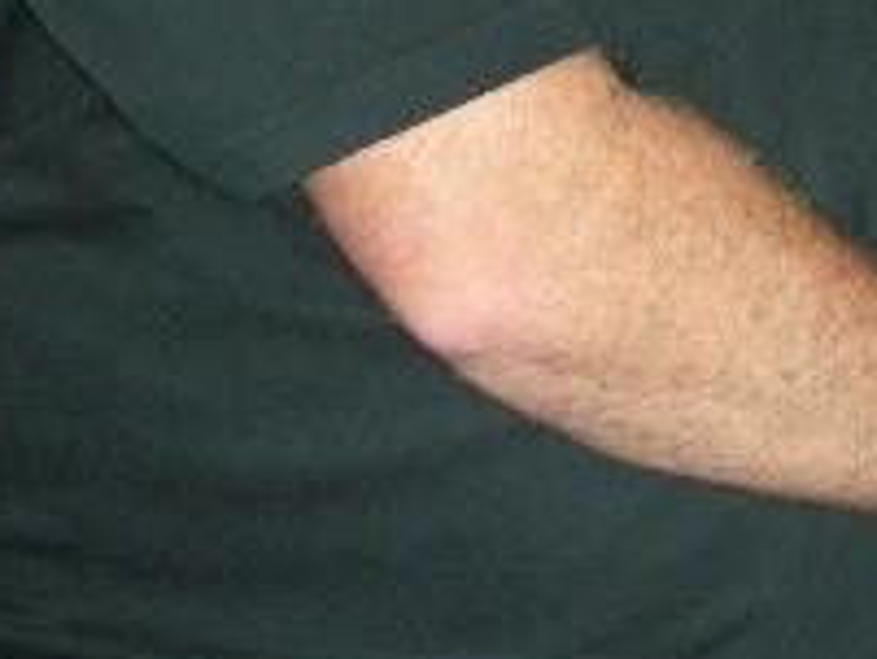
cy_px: -432
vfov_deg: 9.4
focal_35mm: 152
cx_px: 1497
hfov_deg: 12.1
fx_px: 3853
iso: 182
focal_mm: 5.8
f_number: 2.8
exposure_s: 1/60
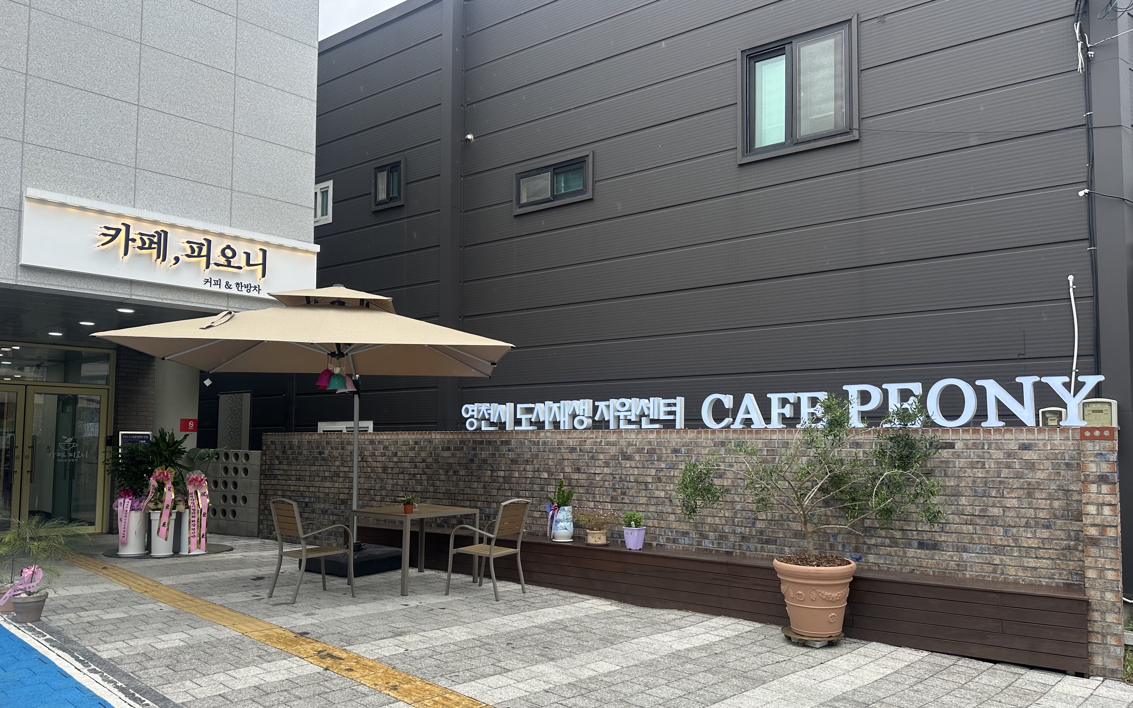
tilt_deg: +3.6
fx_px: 803
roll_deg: -0.2
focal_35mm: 26
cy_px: 389
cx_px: 566
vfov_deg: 47.5
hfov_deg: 70.4
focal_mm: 6.86
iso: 80
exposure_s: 1/626
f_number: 1.78
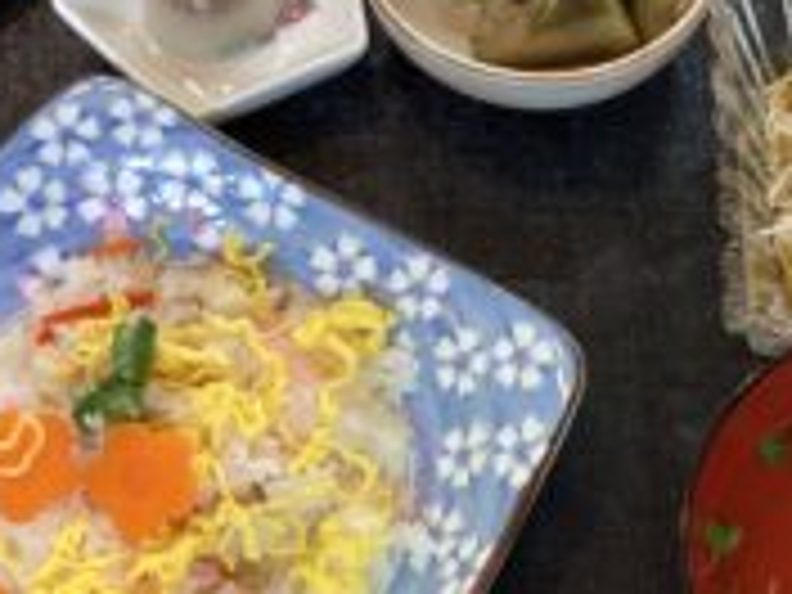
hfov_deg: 29.3
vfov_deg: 22.2
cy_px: 367
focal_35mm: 66
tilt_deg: -66.1
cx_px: 502
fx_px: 1510
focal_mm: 3.3
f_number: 2.4
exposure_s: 1/60
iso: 200
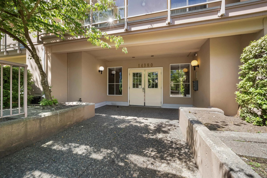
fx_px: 100
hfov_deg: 106.3
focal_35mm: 14
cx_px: 134
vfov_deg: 83.3
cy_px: 89
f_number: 9
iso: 250
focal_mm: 9
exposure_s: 1/13
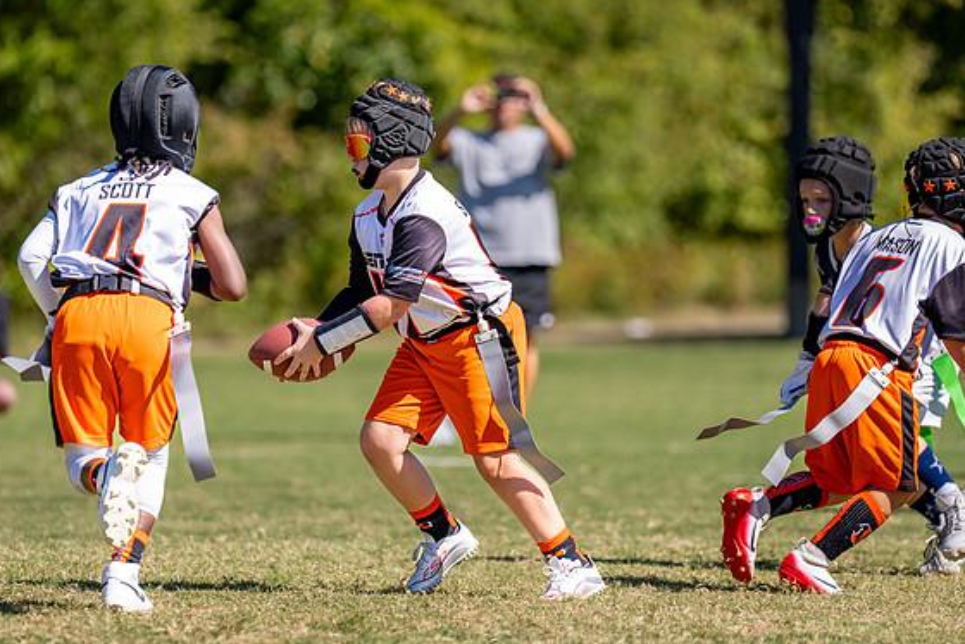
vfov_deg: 5.1
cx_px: 412
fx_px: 7214
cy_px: 303
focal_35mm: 269
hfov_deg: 7.7
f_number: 2.8
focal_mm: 176
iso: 160
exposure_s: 1/2500
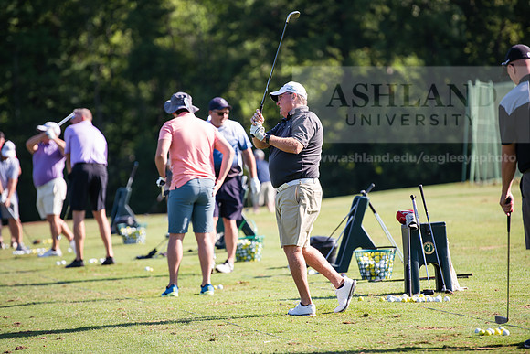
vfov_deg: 7.0
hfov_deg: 10.5
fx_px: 2871
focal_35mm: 195
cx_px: 265
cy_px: 177
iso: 100
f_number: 3.2
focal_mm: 195
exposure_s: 1/500
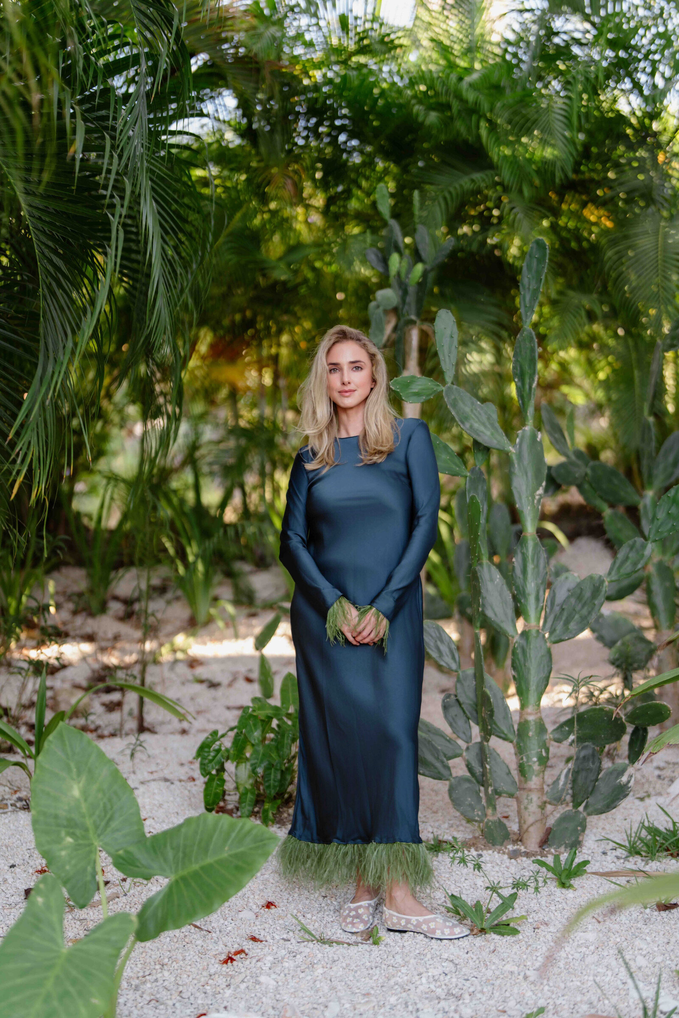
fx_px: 1414
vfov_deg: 39.6
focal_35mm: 50
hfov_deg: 27.0
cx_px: 340
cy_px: 509
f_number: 1.2
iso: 80
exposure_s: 1/200
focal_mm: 50
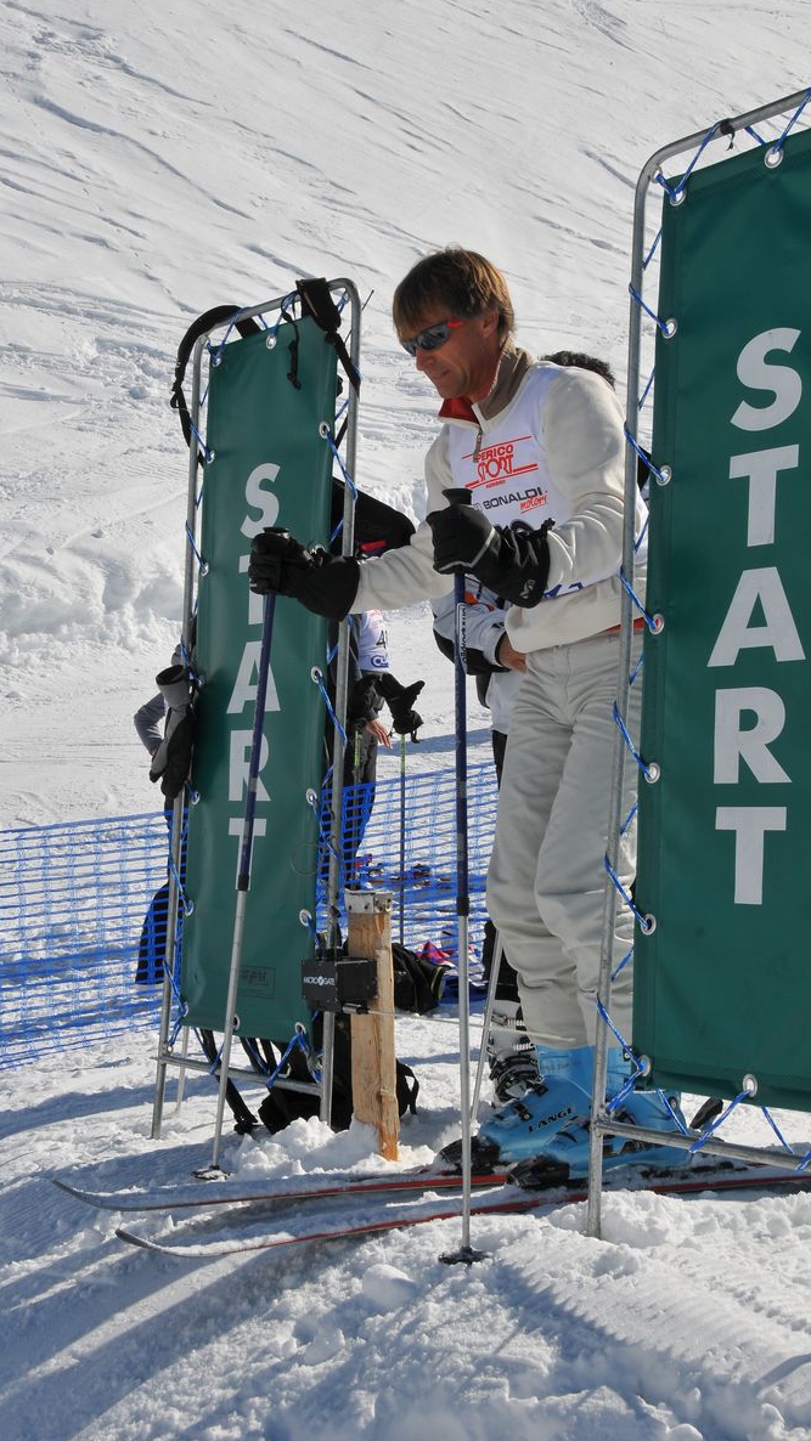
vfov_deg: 38.5
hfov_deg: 22.2
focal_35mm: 54
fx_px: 2065
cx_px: 362
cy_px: 714
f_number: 16
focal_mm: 34
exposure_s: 1/320
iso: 200
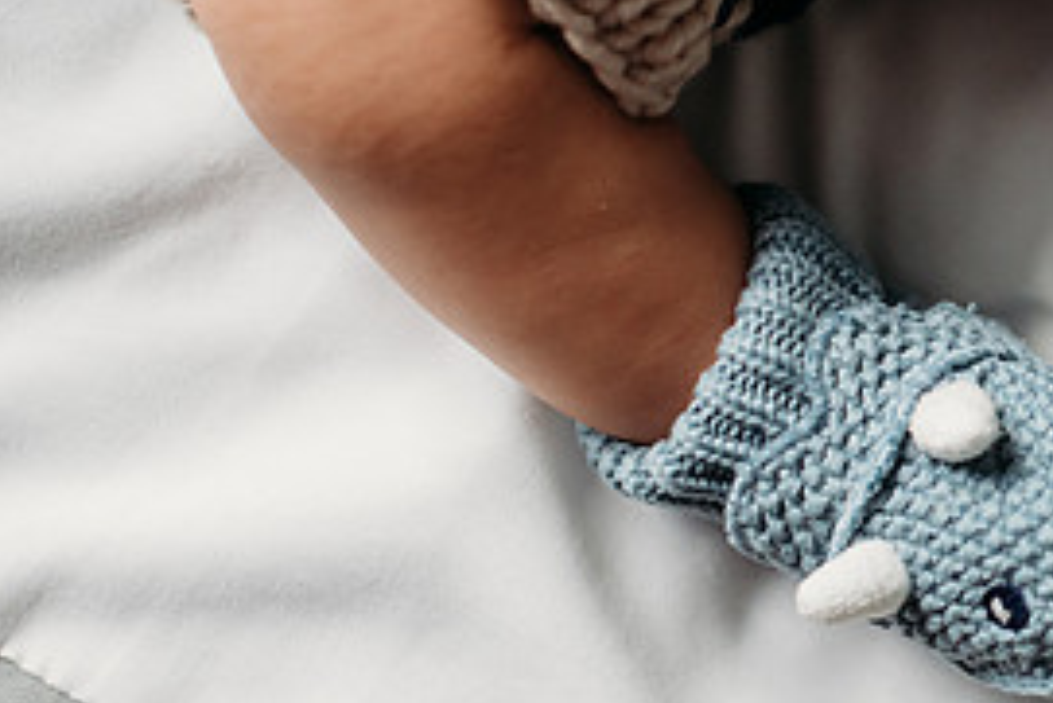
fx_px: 3131
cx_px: 1123
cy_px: 371
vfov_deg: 12.8
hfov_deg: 18.4
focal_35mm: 107
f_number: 2.8
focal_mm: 50
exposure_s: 1/800
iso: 1600
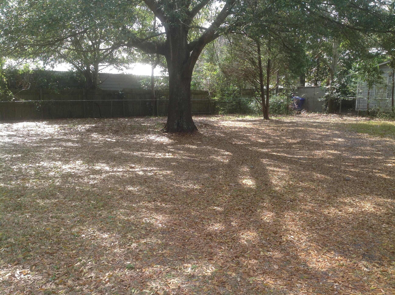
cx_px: 198
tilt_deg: -9.2
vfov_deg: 40.6
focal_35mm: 35
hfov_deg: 52.7
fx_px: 399
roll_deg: -3.6
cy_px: 148
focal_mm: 4.28
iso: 50
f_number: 2.4
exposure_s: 1/204
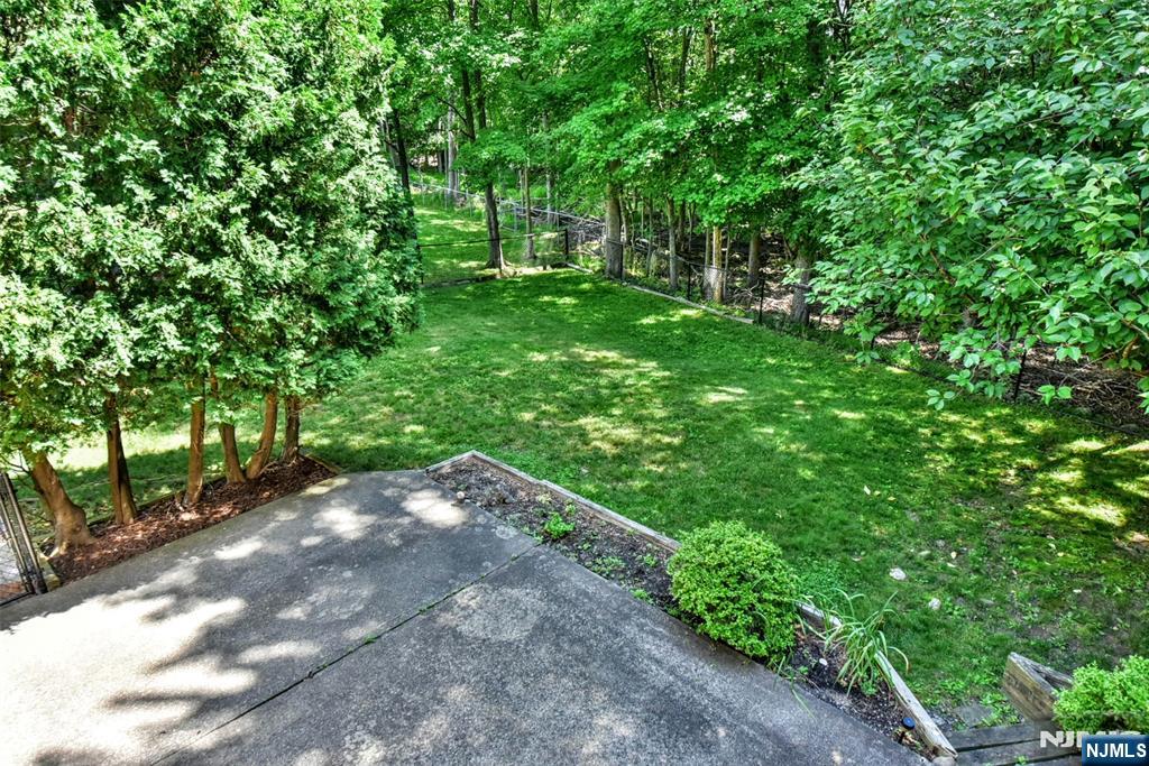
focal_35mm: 24
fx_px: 766
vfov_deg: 53.1
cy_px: 383
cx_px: 574
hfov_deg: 73.7
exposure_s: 1/800
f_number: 7.1
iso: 4000
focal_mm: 24
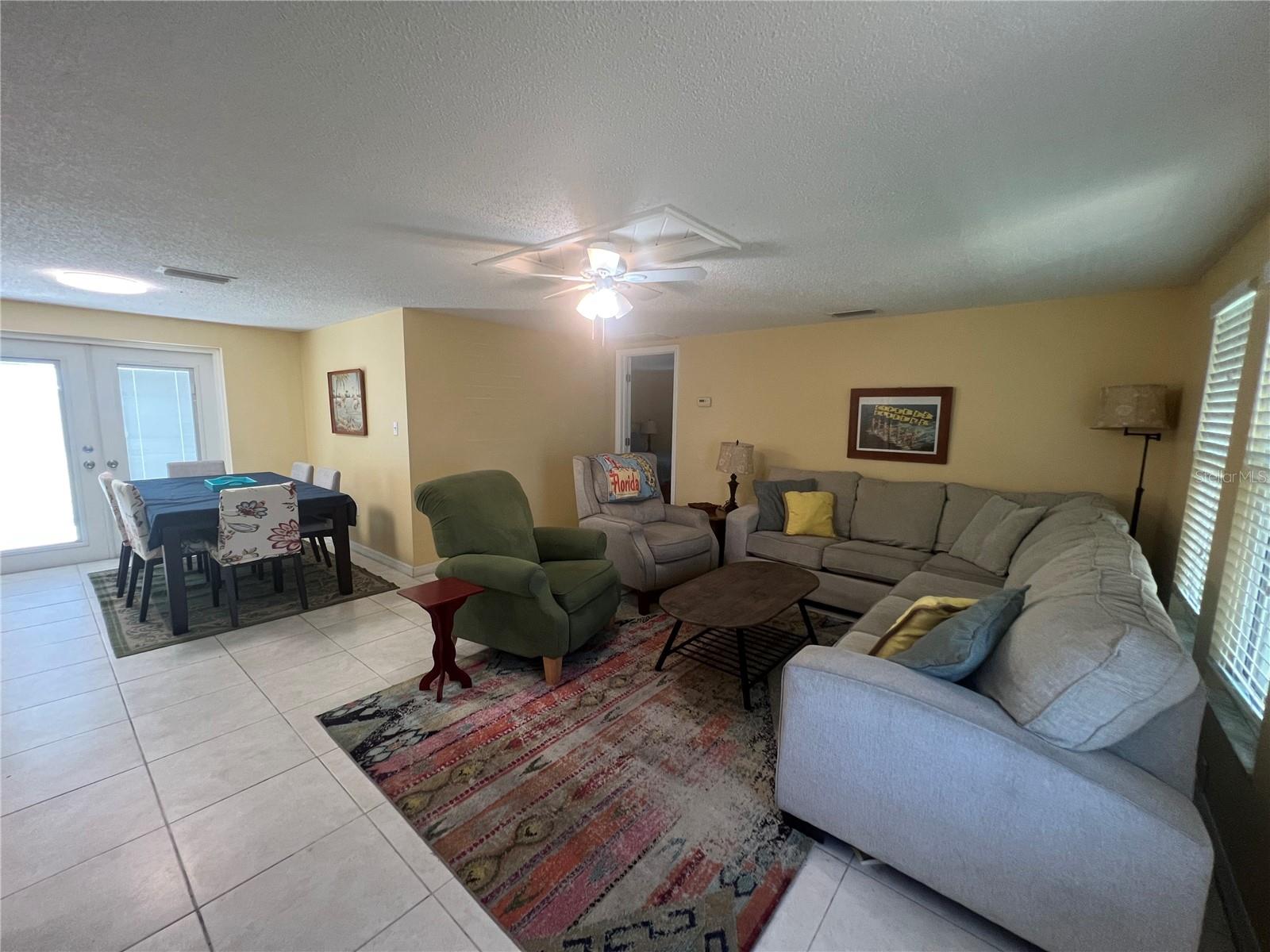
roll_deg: -0.2
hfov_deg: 106.2
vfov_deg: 89.9
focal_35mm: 13
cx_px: 635
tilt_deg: -7.4
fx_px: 477
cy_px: 476
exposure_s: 1/60
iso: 200
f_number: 1.8
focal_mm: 1.57
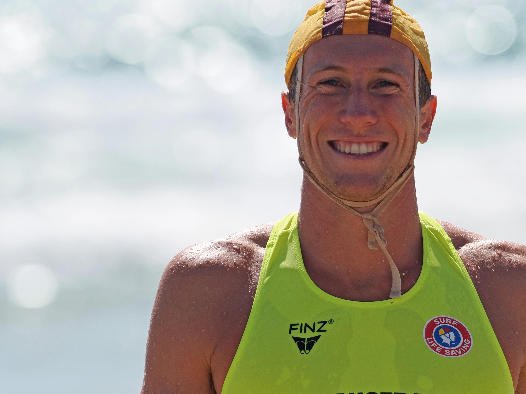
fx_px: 13204
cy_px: 226
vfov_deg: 1.7
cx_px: 367
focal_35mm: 869
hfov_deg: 2.3
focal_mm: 300
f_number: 4.5
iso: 320
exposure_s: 1/3200
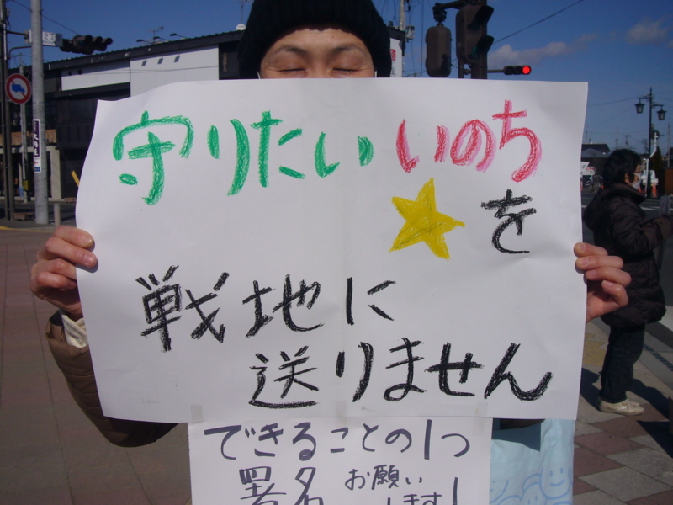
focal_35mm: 39
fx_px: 758
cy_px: 252
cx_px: 336
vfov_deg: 36.8
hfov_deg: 47.9
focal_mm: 6.4
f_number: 6.3
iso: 80
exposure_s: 1/1000
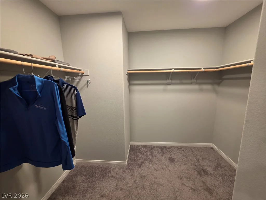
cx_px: 133
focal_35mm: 13
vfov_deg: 89.9
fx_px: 100
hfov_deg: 106.2
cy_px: 100
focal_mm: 2.2
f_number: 1.9
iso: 200
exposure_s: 1/60
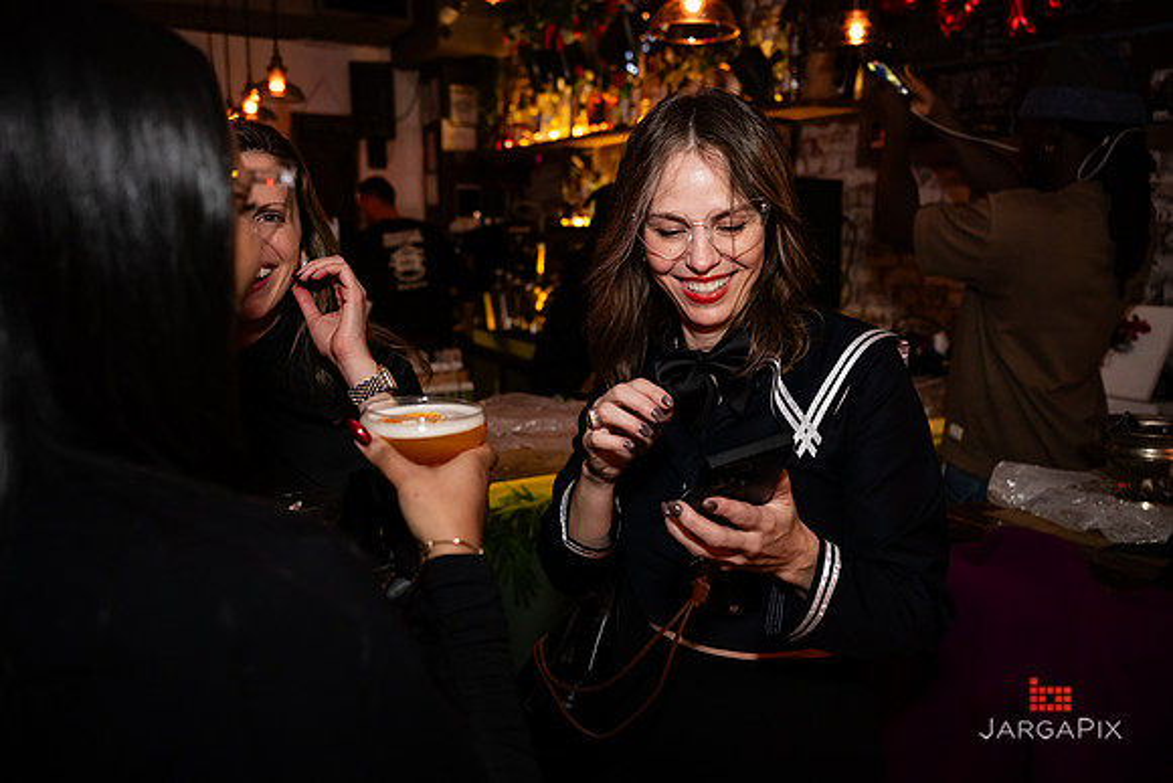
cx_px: 586
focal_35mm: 29
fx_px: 951
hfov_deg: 63.3
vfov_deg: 44.7
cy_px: 392
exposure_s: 1/100
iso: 3200
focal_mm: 29
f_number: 3.2
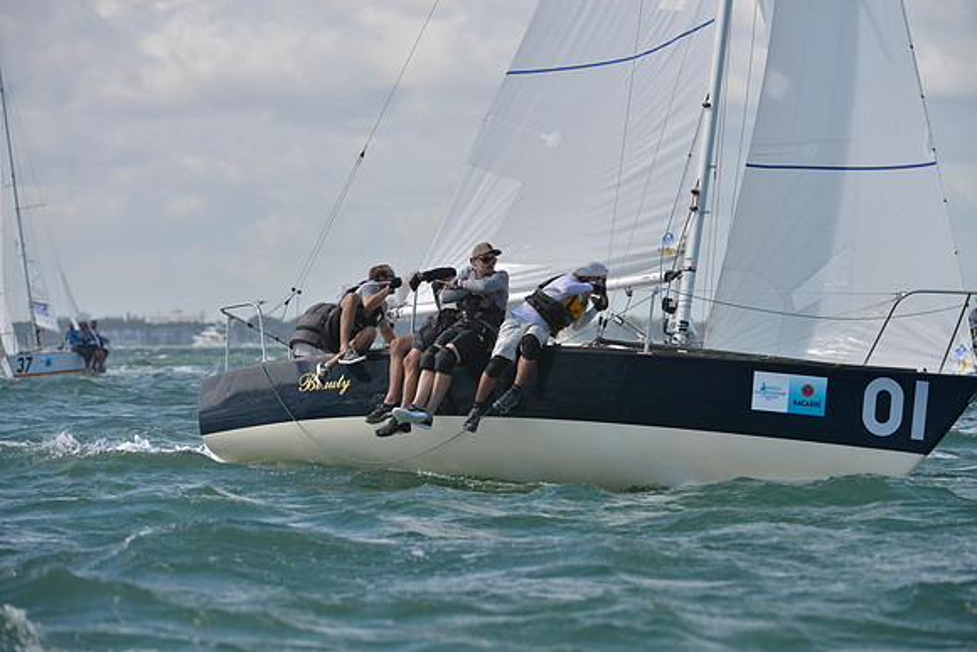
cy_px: 326
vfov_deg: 6.9
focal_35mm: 200
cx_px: 488
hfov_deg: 10.3
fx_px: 5429
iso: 280
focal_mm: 200
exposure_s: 1/1600
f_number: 5
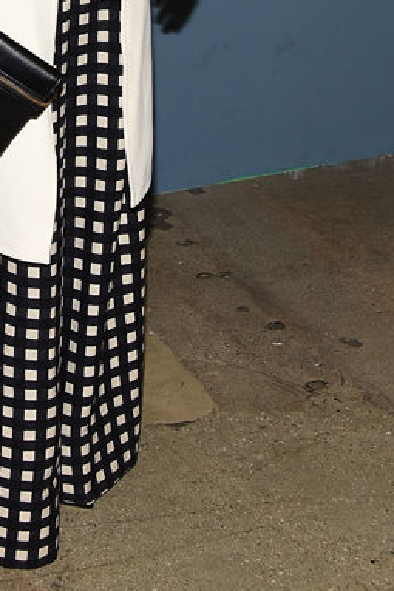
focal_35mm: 119
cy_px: -129
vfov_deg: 16.5
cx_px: 32
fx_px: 1955
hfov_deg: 11.4
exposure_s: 1/160
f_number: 7.1
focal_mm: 44
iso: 800
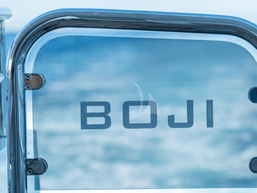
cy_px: 100
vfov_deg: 7.7
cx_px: 146
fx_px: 1440
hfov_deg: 10.2
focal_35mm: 194
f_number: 6.3
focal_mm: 170
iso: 100
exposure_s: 1/200
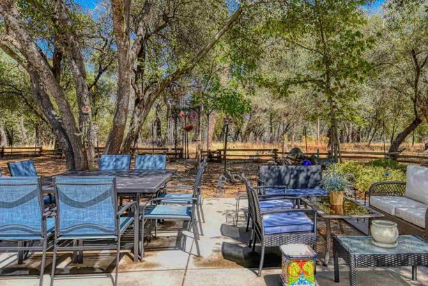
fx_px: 297
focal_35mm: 25
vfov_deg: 51.2
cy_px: 127
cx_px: 241
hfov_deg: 71.2
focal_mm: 15
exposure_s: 1/160
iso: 100
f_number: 6.3
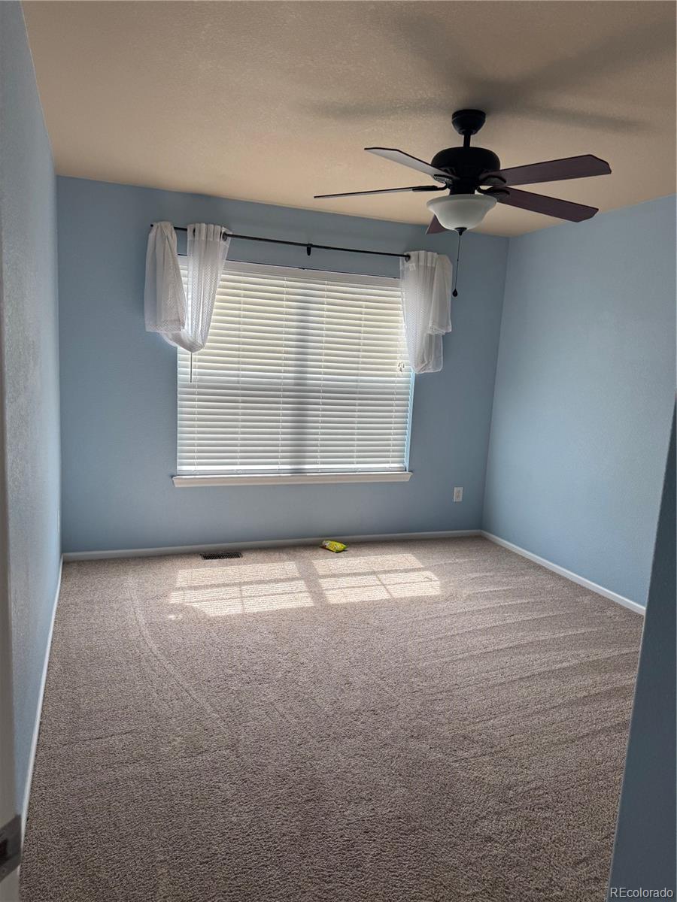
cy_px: 451
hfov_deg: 56.8
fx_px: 626
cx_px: 338
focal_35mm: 24
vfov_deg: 71.6
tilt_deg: -12.5
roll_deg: -0.1
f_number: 1.78
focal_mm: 6.76
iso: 80
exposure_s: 1/354
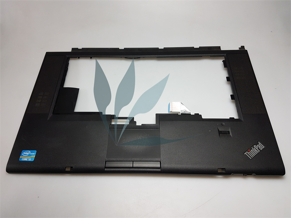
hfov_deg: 67.3
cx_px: 146
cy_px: 109
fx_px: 219
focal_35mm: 26
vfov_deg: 53.1
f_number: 1.7
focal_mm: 4.2
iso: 64
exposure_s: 1/100
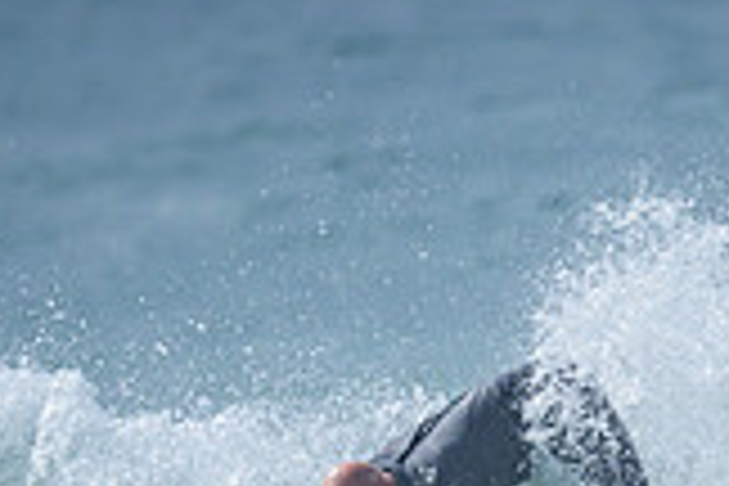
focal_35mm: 2865
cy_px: 628
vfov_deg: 0.5
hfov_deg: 0.7
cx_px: 594
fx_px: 58012
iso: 125
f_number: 6.3
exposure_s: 1/2000
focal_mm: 800
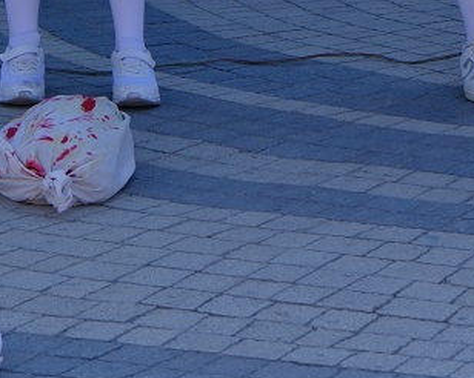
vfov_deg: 6.7
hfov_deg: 8.6
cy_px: -297
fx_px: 3154
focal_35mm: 225
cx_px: 263
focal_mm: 35.8
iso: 125
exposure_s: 1/400
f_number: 4
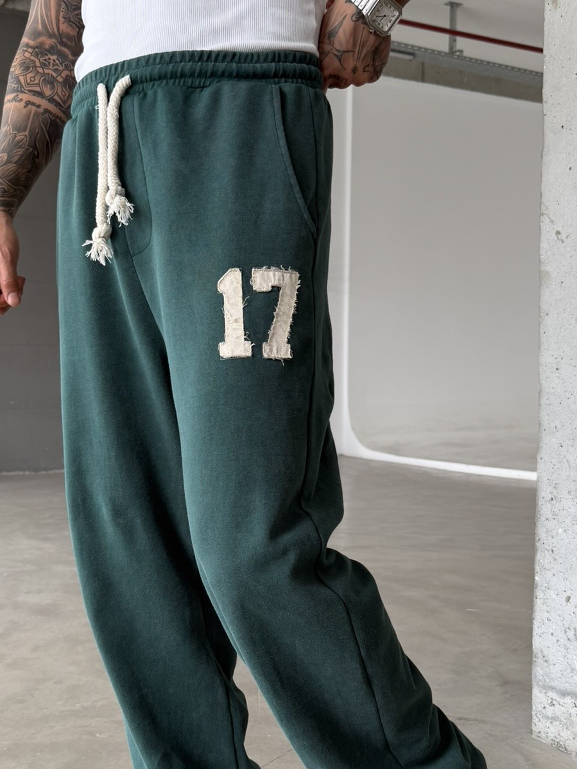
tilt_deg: -5.1
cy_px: 457
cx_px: 218
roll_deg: +0.1
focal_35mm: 41
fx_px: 911
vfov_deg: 45.6
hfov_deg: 35.0
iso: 50
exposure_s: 1/121
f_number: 1.78
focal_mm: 6.76
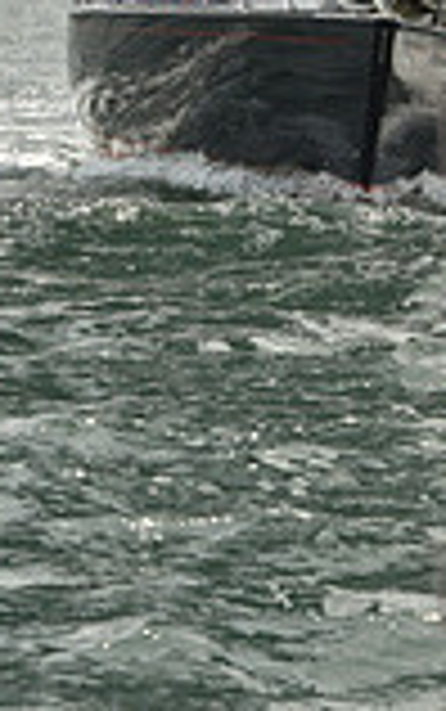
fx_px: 5940
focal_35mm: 306
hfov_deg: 4.3
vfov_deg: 6.8
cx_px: 194
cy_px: -110
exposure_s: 1/1250
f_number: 10
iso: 400
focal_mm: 82
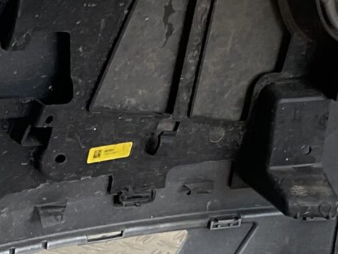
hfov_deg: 12.3
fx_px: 1562
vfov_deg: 9.2
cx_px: 113
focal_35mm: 160
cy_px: 284
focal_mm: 3
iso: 16
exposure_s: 1/188
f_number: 1.8
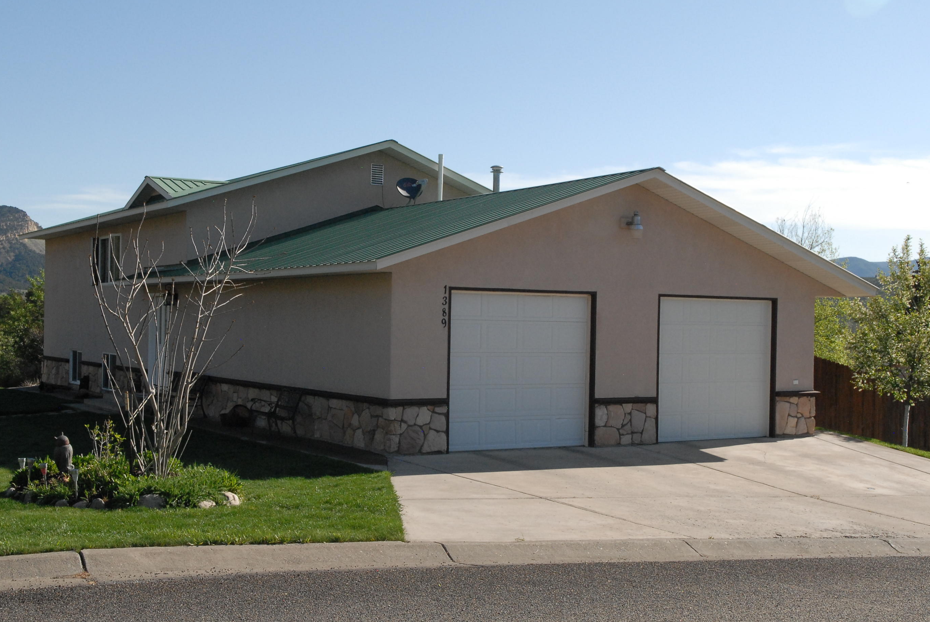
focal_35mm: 46
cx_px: 452
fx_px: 1190
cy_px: 327
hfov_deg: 42.7
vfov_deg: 29.3
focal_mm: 28
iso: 640
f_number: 13
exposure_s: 1/500
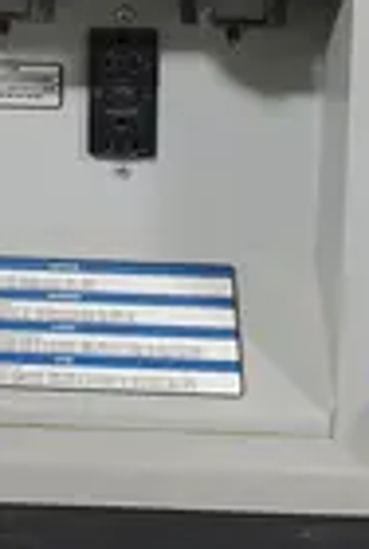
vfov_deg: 17.9
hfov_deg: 12.7
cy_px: -186
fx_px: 1622
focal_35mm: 106
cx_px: -71
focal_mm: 4.3
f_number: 2.4
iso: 250
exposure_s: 1/50
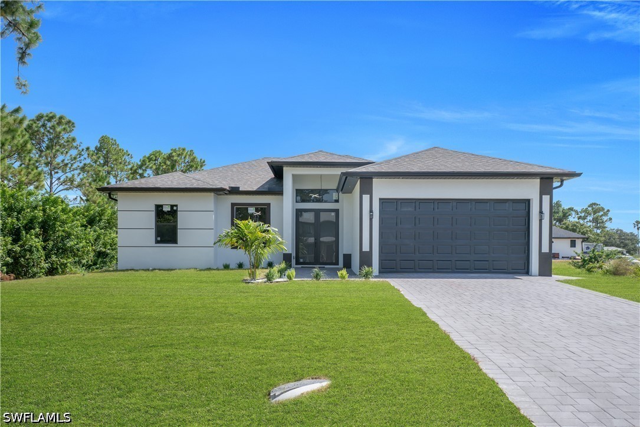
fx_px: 533
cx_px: 320
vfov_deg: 43.6
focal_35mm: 30
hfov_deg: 61.9
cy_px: 214
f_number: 8
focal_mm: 20
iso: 100
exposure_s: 1/320
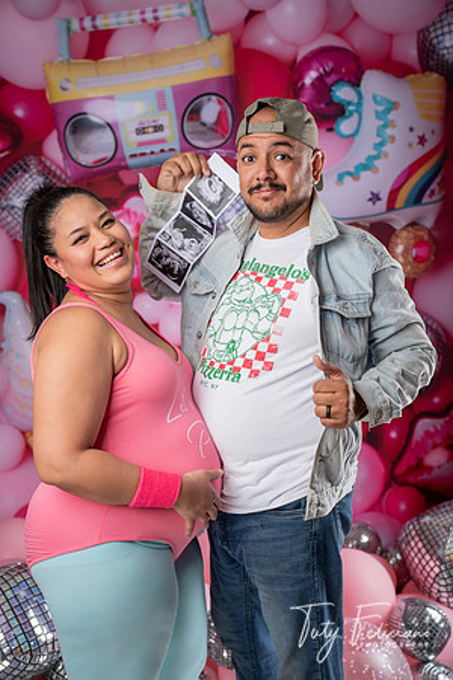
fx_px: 906
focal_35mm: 48
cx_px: 226
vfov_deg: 41.1
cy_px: 340
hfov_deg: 28.1
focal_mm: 48
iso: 50
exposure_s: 1/60
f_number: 3.5
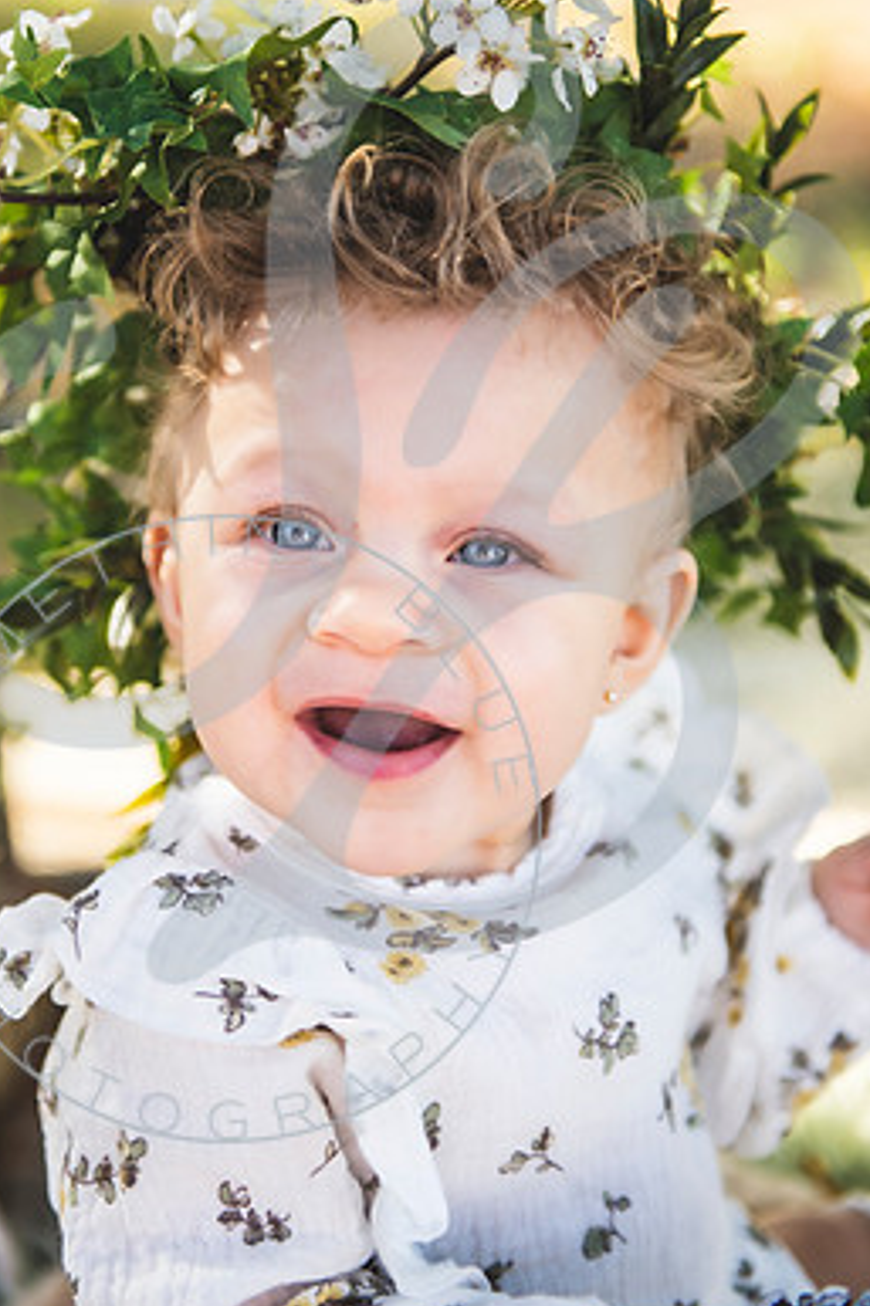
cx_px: 379
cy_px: 572
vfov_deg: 28.8
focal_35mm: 70
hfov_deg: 19.4
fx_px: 2540
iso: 200
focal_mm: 60
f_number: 2.8
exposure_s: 1/400
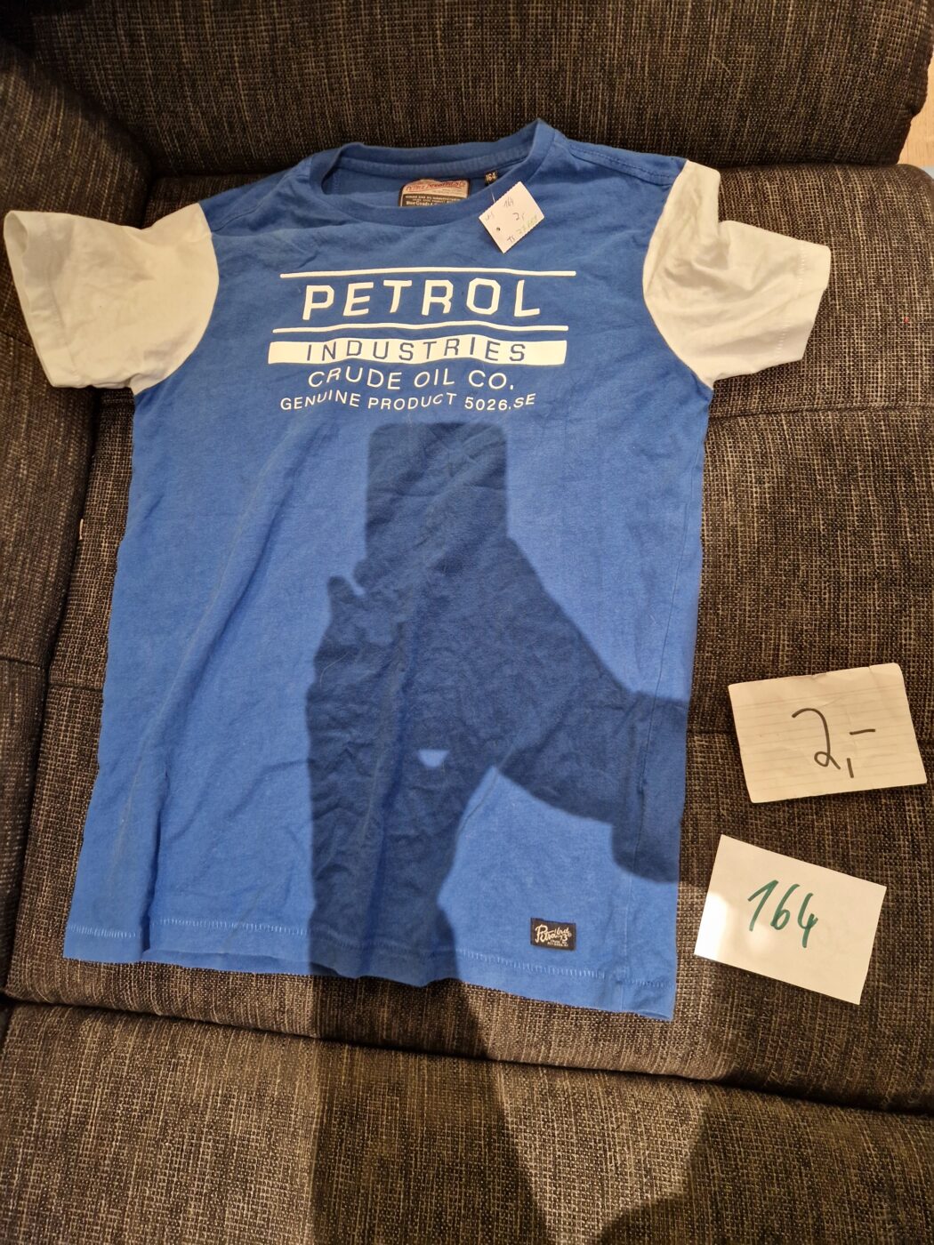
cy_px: 622
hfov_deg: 58.9
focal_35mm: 23
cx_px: 467
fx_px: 827
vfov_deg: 73.9
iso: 640
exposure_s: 1/50
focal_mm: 5.4
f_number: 1.8
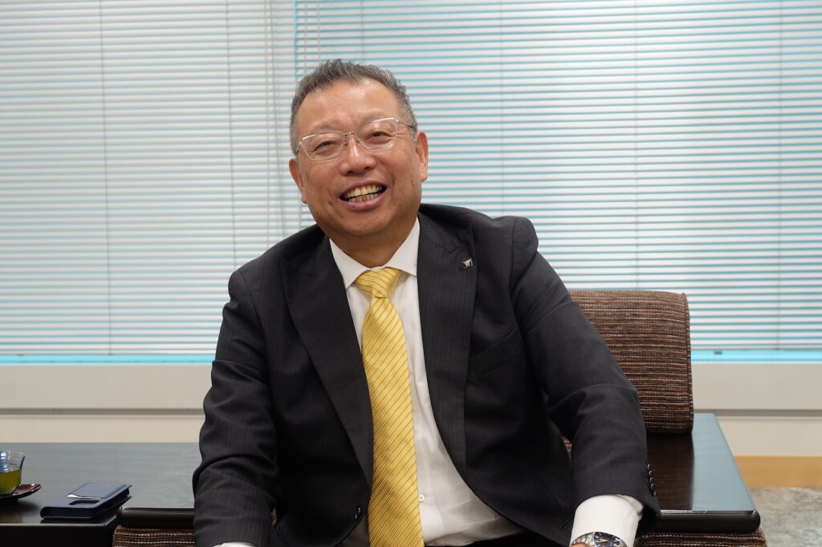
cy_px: 274
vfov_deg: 18.2
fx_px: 1712
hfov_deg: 27.0
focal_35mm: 75
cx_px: 411
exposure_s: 1/30
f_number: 5.6
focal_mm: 50
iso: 640
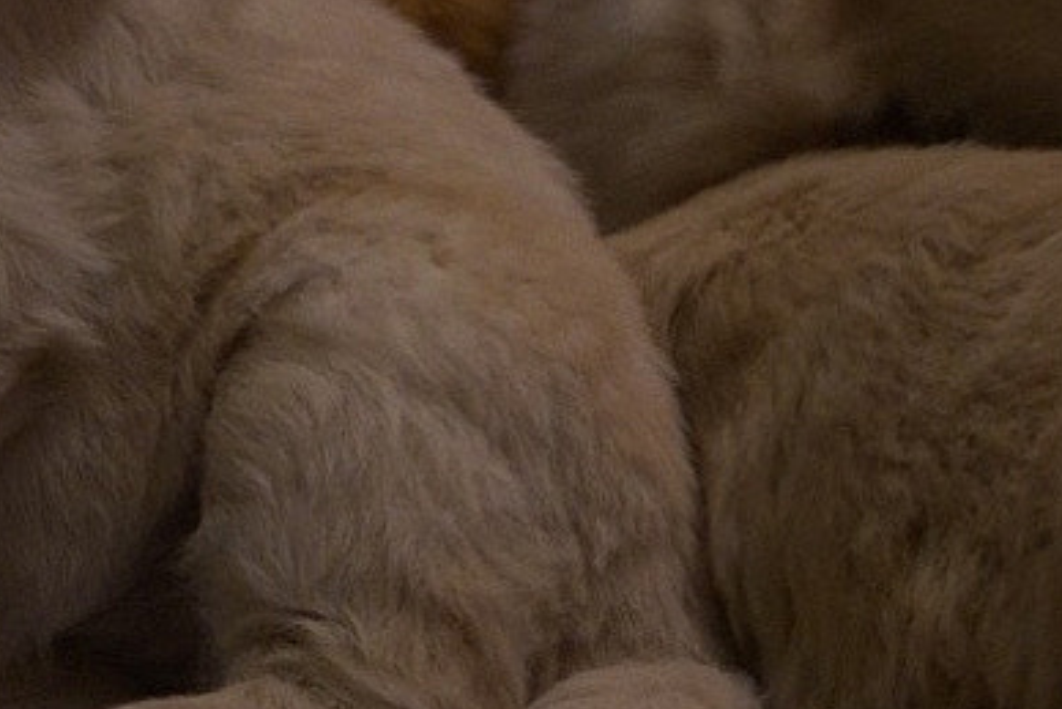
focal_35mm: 130
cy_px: 453
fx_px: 3838
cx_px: 594
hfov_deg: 15.7
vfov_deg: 10.5
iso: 800
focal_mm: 21
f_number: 4.5
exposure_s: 1/13
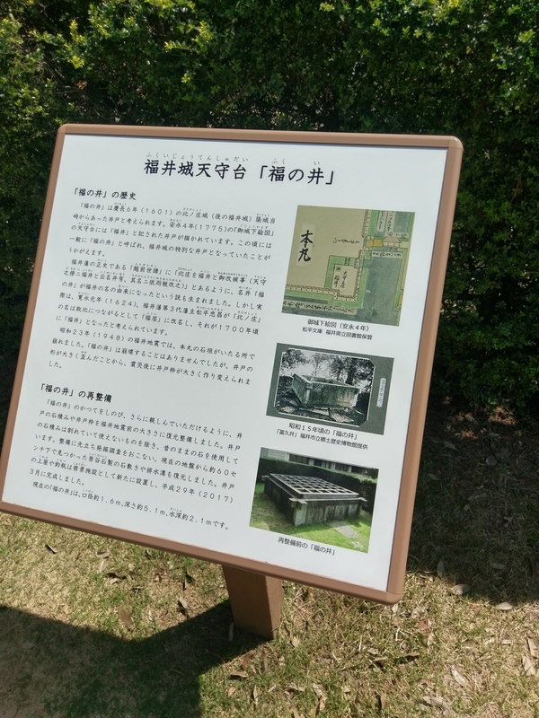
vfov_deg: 67.3
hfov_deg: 53.1
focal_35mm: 26
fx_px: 540
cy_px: 359
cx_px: 270
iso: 100
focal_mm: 4.58
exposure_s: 1/5333
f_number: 1.8
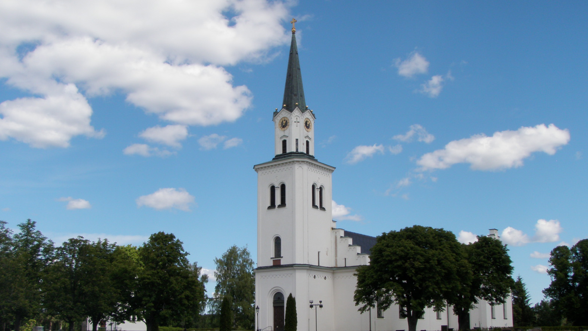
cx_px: 296
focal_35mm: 42
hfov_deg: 48.4
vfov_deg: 28.2
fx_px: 655
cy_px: 213
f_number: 4.5
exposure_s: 1/640
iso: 80
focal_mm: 6.7
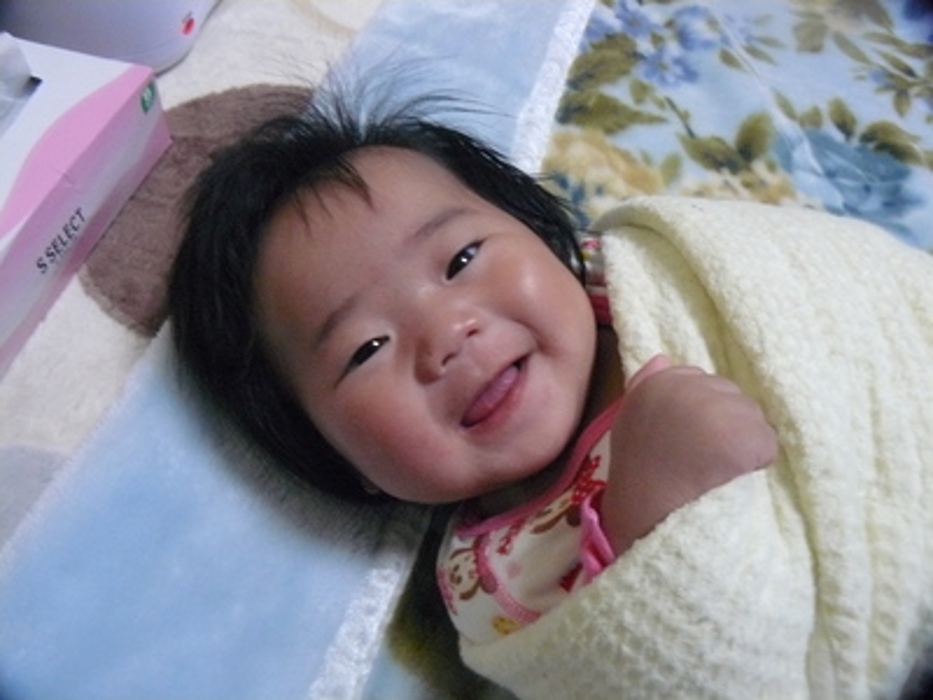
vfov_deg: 39.7
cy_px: 350
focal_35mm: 36
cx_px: 466
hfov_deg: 51.4
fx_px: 970
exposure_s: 1/20
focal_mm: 6
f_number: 2.8
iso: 400
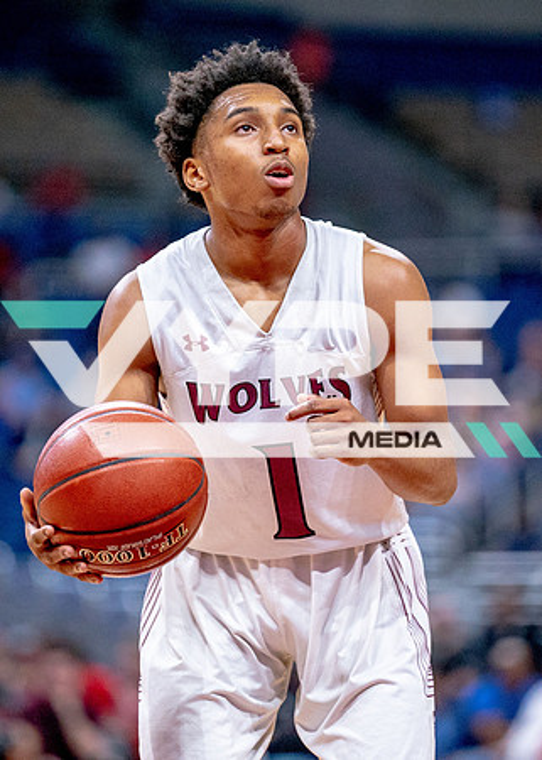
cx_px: 312
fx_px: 6852
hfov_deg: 4.5
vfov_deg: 6.3
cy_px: 354
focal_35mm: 318
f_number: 2.8
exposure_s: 1/1000
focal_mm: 200
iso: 2500
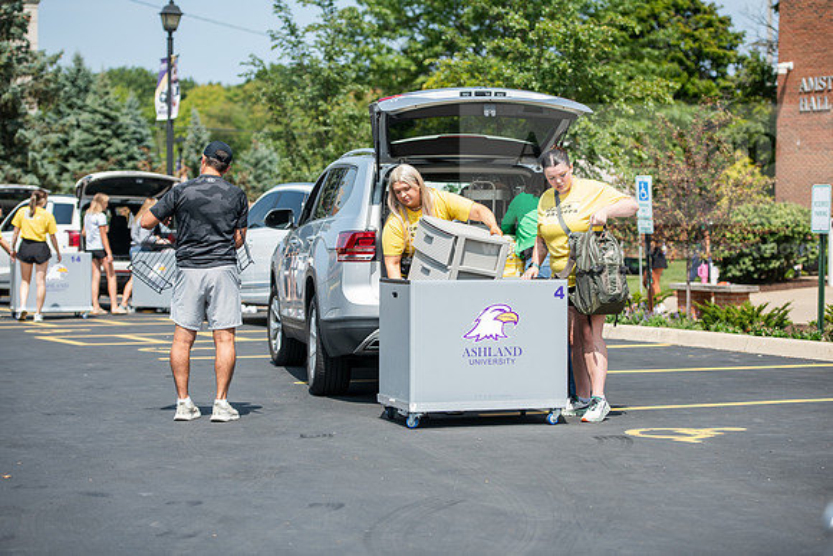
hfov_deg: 23.6
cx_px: 416
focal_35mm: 86
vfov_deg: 15.9
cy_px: 278
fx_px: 1990
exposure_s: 1/500
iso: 64
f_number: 3.2
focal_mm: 86
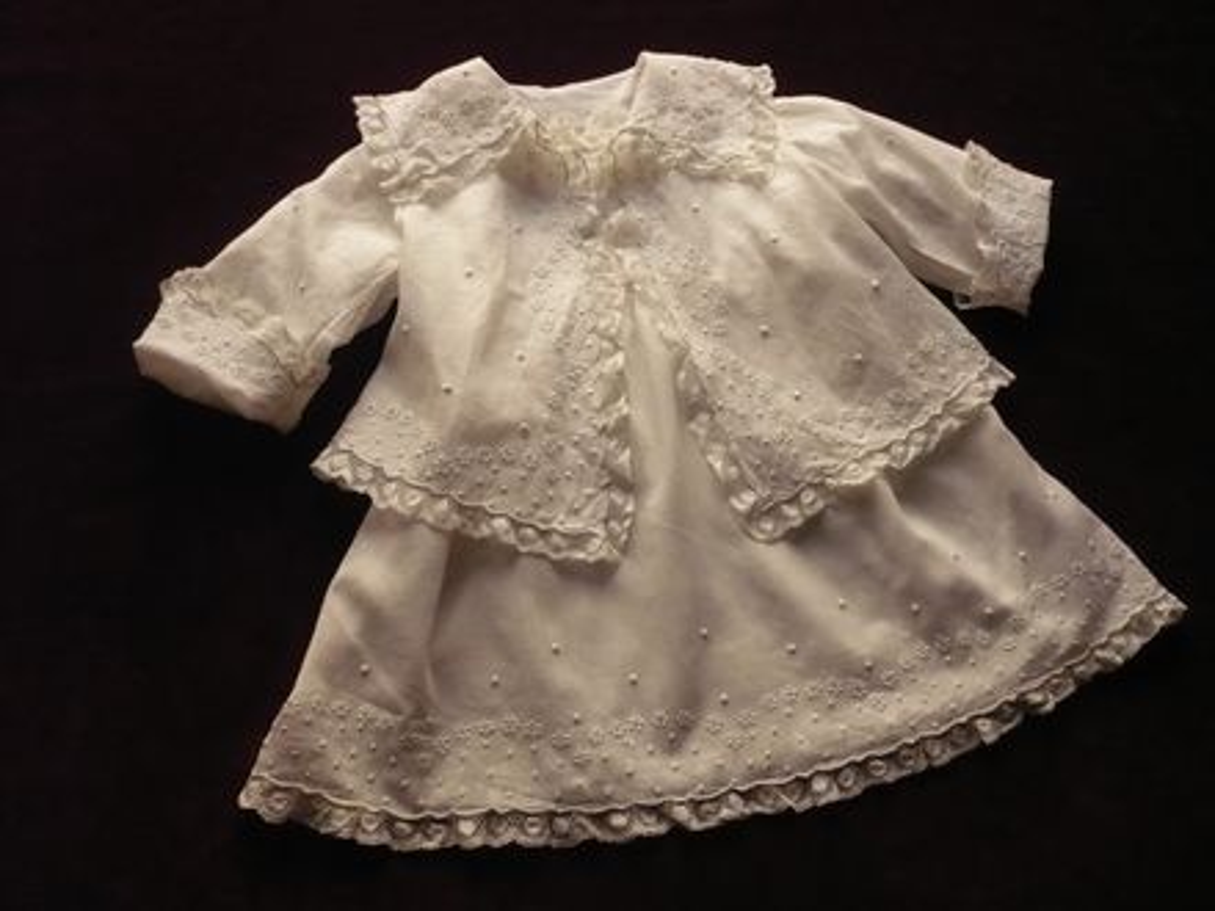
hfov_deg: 52.6
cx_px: 608
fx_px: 1228
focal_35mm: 35
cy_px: 456
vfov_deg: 40.7
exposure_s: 1/500
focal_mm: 5.8
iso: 400
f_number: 2.8
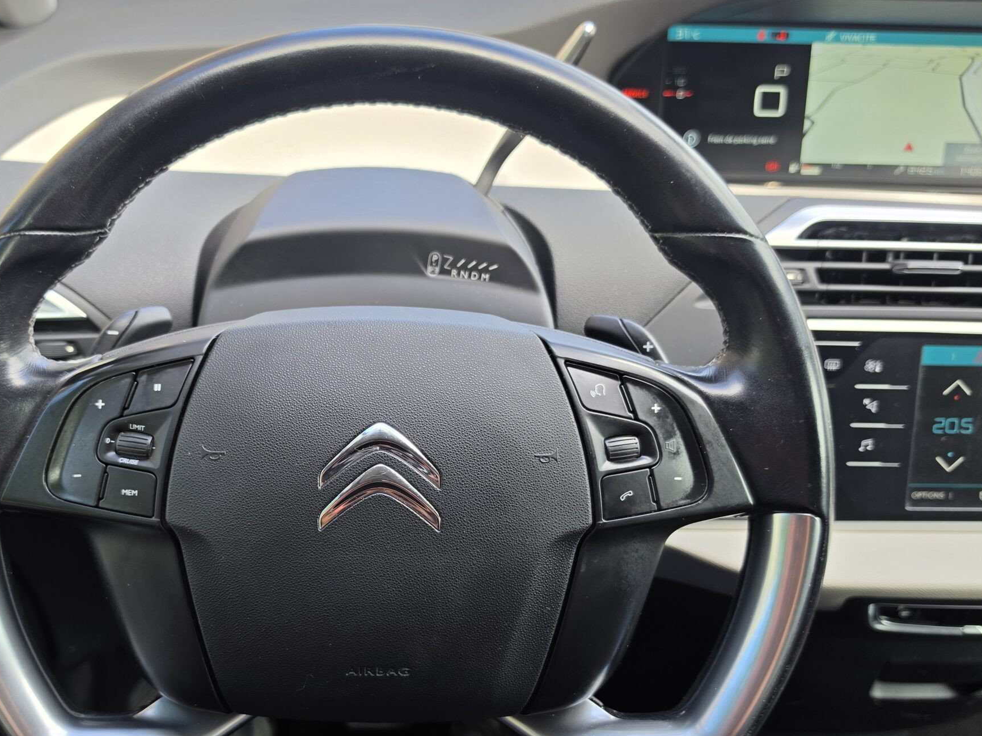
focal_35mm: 34
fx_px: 965
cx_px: 373
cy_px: 443
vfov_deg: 41.6
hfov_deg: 53.4
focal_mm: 6.5
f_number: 1.4
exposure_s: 1/359
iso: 32
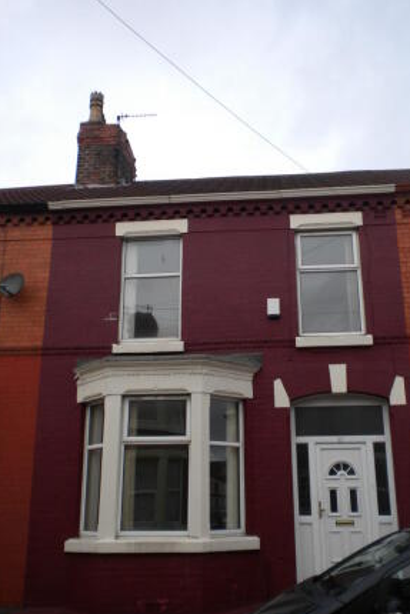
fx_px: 632
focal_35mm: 37
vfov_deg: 51.9
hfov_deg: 36.0
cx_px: 220
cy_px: 308
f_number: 4.6
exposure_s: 1/144
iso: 80
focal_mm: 6.3
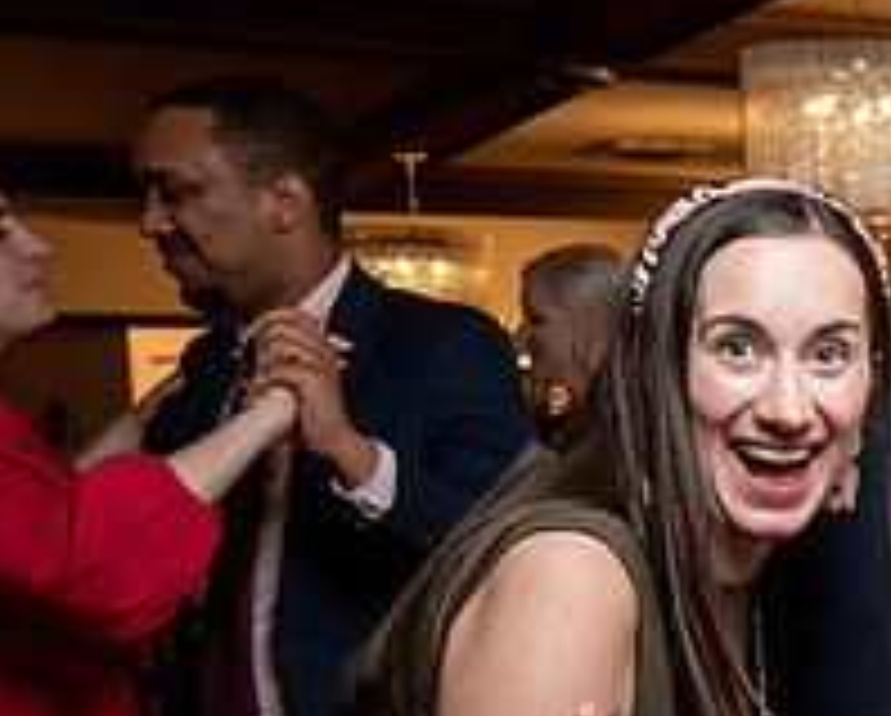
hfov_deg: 19.3
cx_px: 1399
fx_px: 2218
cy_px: 583
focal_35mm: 84
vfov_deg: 18.1
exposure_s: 1/200
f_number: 5.6
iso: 2000
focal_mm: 27
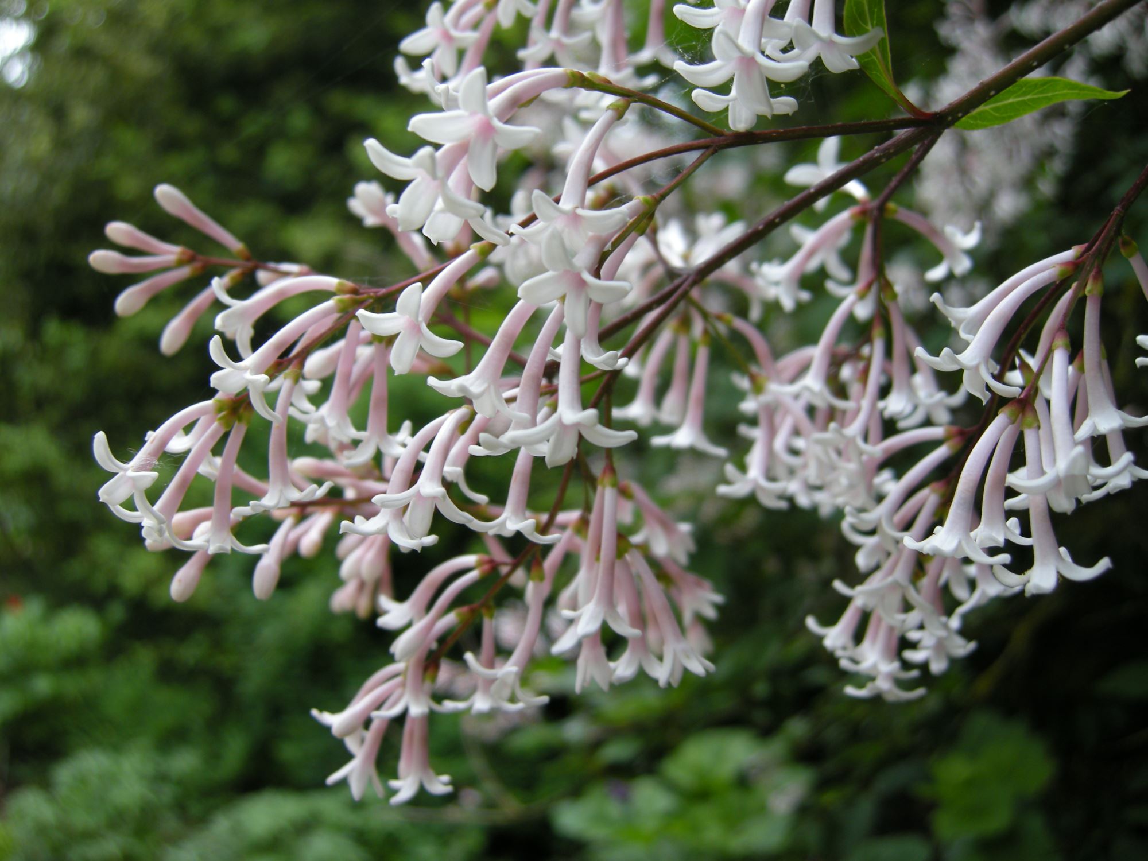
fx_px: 1161
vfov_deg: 40.7
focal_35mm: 35
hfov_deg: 52.6
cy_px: 430
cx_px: 574
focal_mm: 7.5
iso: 64
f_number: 3
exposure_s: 1/53.4
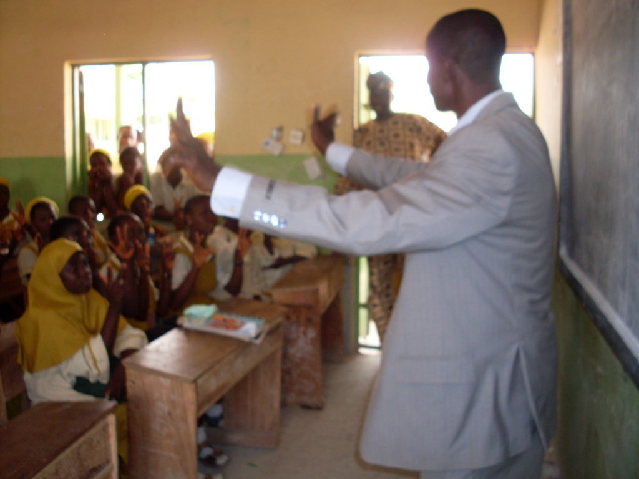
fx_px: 701
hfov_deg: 49.0
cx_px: 320
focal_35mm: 38
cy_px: 240
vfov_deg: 37.7
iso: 100
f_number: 2.8
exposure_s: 1/45
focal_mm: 6.3
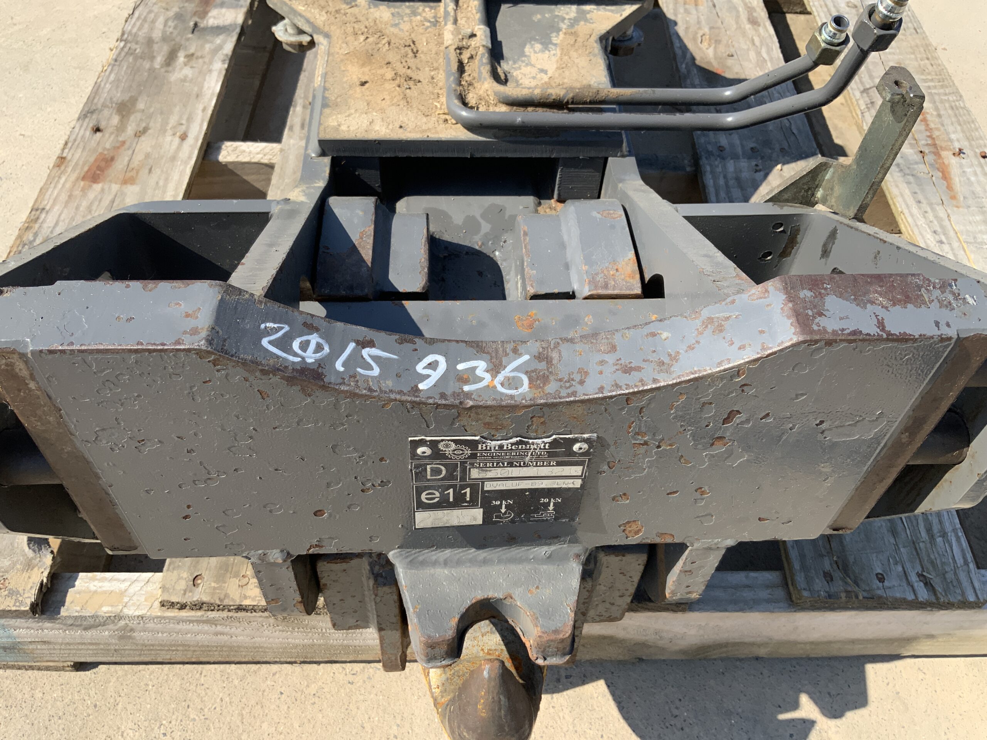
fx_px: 827
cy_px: 370
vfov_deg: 48.2
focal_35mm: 29
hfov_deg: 61.7
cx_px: 494
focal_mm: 3
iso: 16
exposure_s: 1/1015
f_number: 1.8
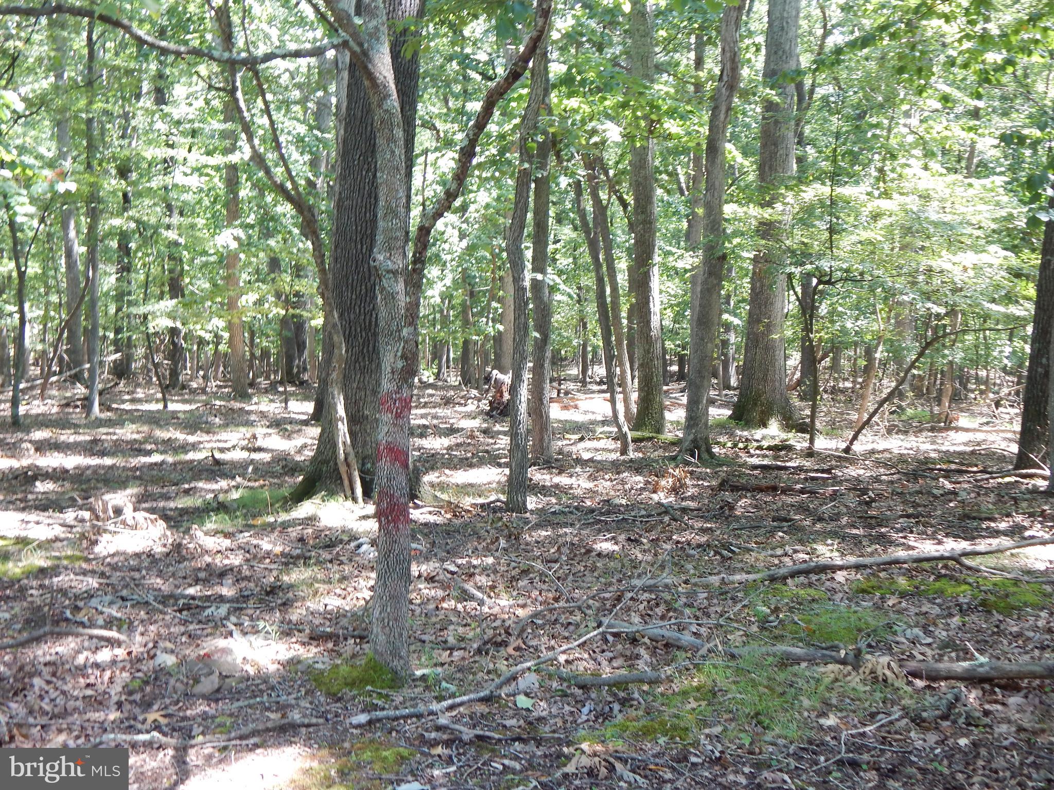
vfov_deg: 33.6
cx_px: 527
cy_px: 395
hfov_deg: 43.9
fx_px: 1309
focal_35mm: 43
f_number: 3.6
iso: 125
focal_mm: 7.7
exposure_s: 1/40
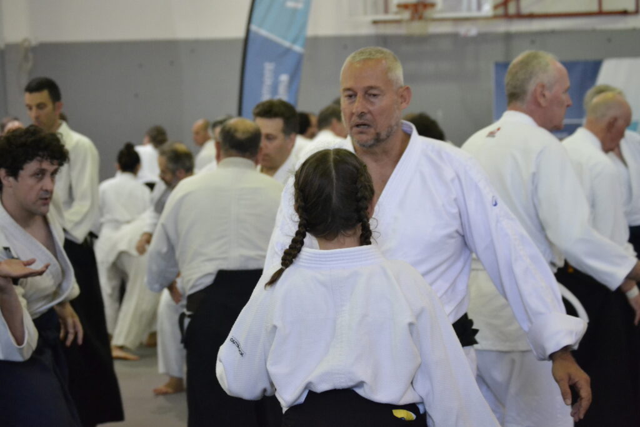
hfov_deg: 24.6
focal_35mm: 82
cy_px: 214
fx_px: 1467
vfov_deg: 16.6
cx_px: 320
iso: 3200
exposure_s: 1/250
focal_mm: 55
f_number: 4
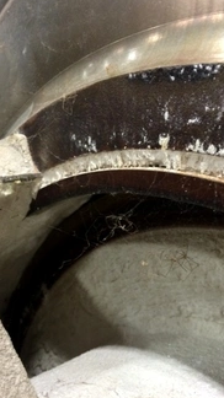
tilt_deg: -28.5
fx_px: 412
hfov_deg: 30.3
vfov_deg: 51.3
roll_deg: -8.9
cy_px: 240
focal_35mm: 39
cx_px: 135
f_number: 2.2
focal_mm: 4.15
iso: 160
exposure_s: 1/30
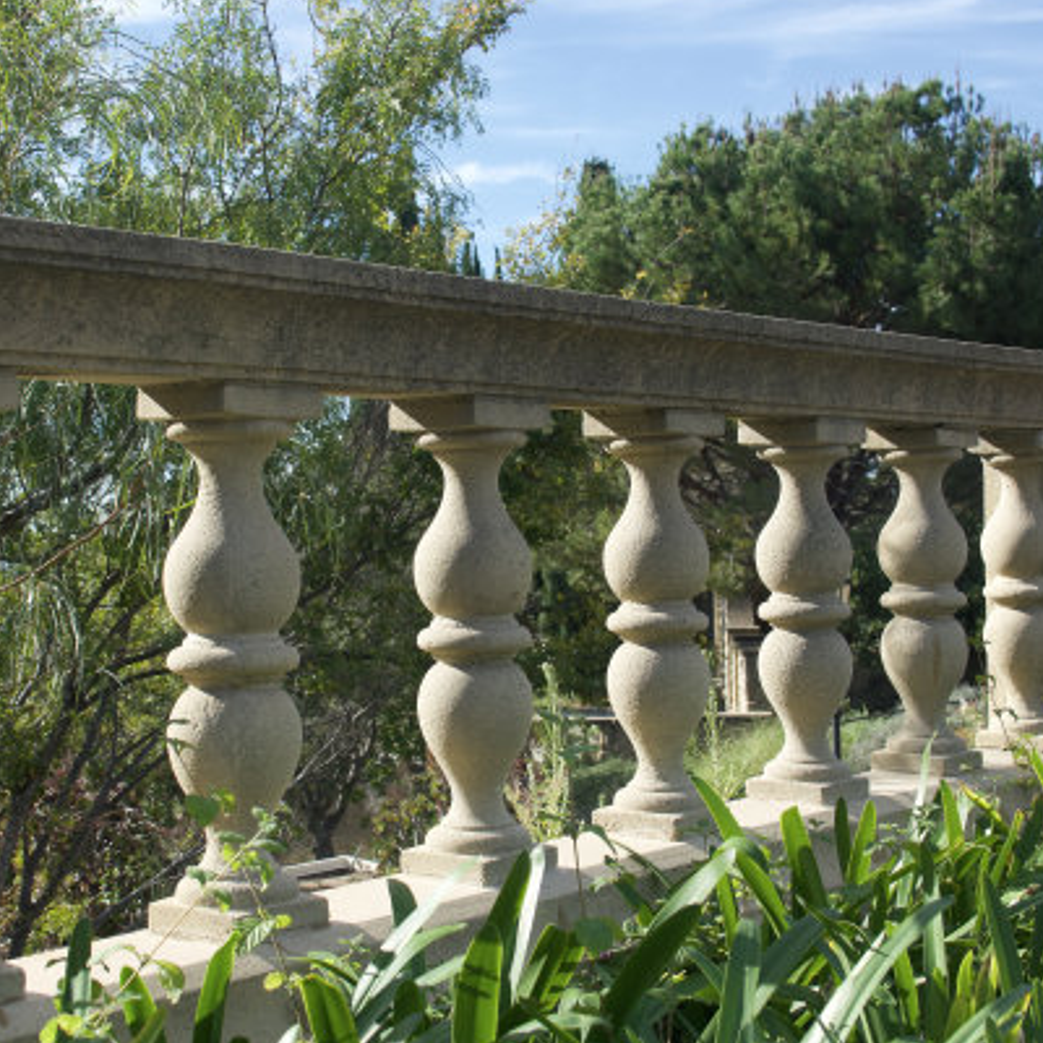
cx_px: 438
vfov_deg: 32.8
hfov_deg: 32.7
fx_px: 1773
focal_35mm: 52
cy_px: 519
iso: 100
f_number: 4
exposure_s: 1/400
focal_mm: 14.65
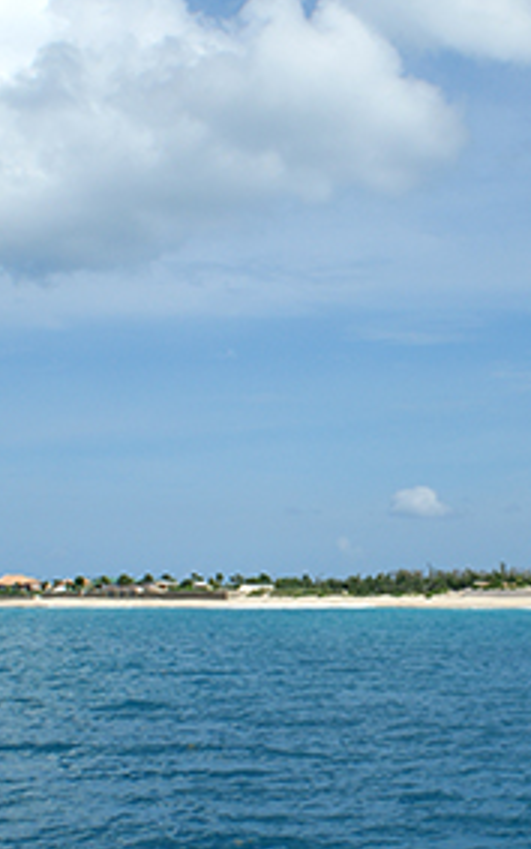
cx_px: 450
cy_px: 507
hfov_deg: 18.9
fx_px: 1574
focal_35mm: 68
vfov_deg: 30.1
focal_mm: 18
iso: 100
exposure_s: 1/400
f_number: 10
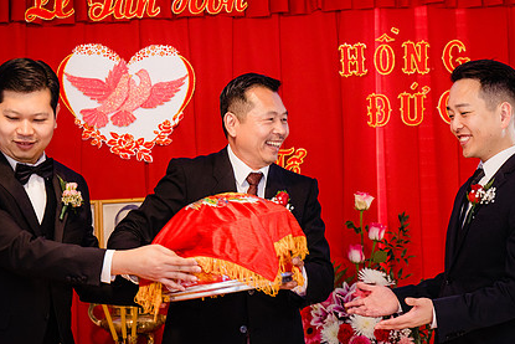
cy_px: 175
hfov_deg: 20.8
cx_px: 267
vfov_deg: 14.0
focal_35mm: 98
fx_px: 1402
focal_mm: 65
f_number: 4
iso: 1600
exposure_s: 1/125
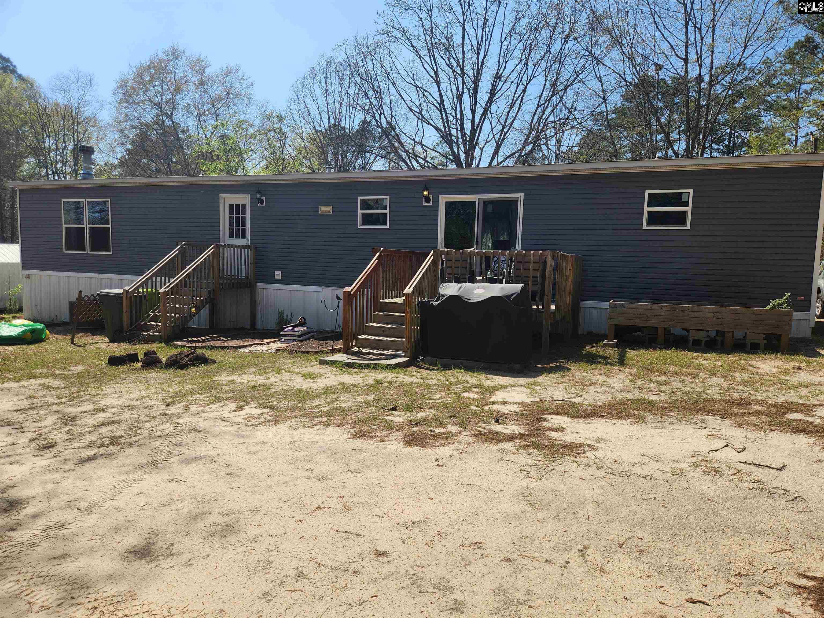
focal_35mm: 23
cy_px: 309
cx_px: 412
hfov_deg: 73.9
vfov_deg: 58.9
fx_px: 547
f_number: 1.8
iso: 20
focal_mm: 5.4
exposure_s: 1/1994
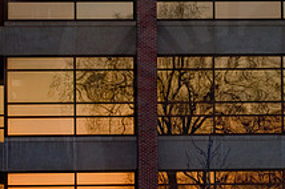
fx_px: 2253
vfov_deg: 4.8
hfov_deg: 7.2
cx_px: 232
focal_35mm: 285
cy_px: 94
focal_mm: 70
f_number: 4.5
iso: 100
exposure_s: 1/250
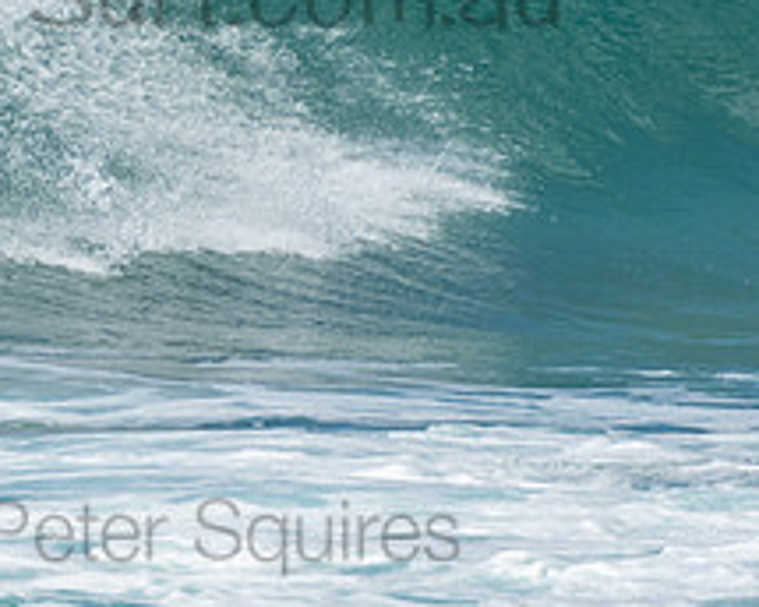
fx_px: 34167
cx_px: 187
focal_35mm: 1521
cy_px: -55
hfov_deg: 1.3
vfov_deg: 1.0
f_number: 5.6
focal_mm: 400
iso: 180
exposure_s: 1/1250
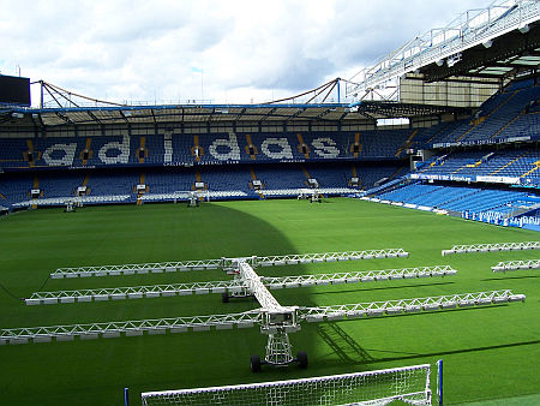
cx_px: 270
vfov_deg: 41.8
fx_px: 531
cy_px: 203
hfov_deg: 53.9
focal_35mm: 34
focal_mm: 5.6
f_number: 5.6
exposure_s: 1/250
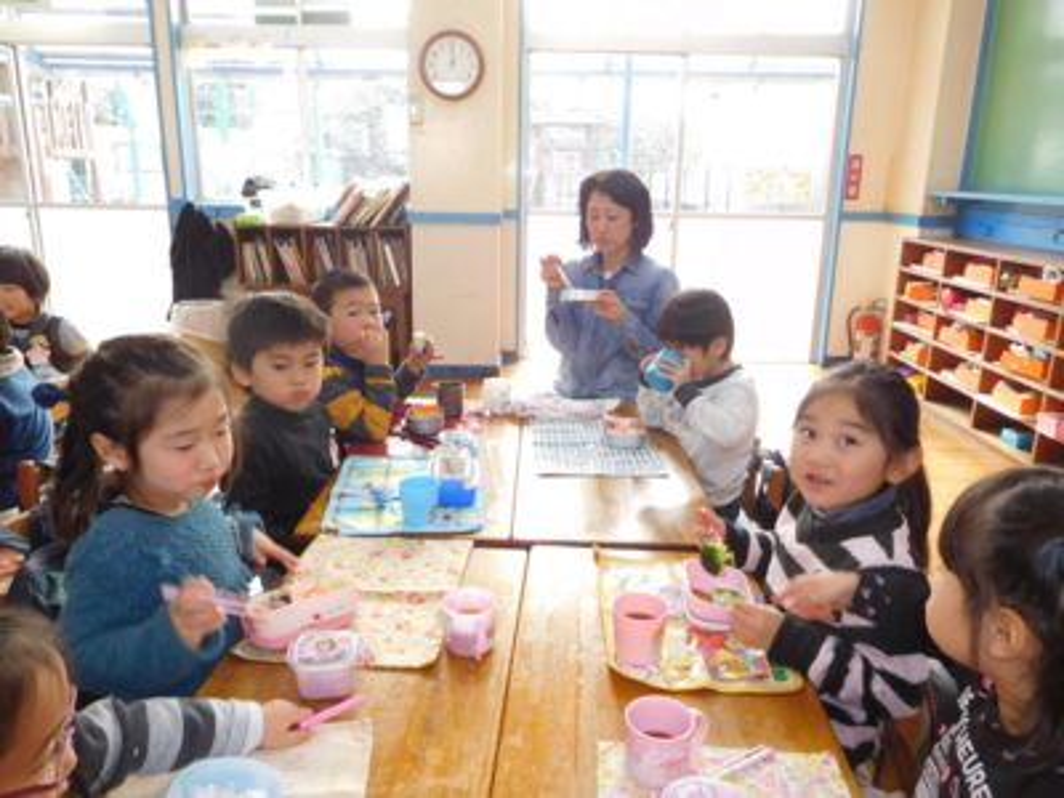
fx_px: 768
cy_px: 399
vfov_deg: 54.9
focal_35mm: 25
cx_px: 532
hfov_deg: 69.4
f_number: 3.4
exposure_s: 1/40
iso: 125
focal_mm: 4.5
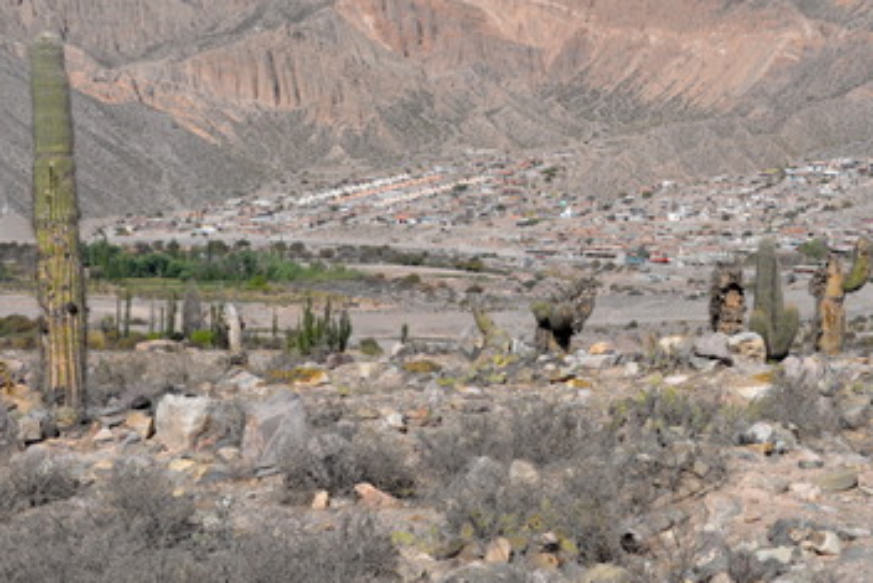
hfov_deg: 23.0
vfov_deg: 15.5
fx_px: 2135
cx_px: 615
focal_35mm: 88
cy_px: 194
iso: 100
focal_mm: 62
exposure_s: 1/320
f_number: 9
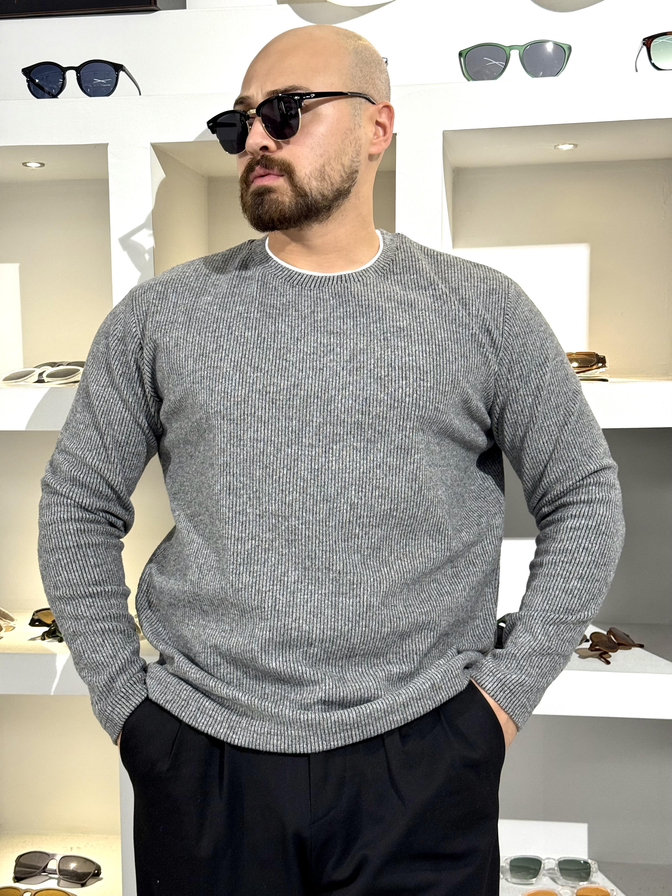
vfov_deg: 39.7
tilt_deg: -3.6
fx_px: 1242
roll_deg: +0.4
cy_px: 448
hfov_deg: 30.3
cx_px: 336
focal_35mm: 48
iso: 100
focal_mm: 6.76
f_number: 1.78
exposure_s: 1/100
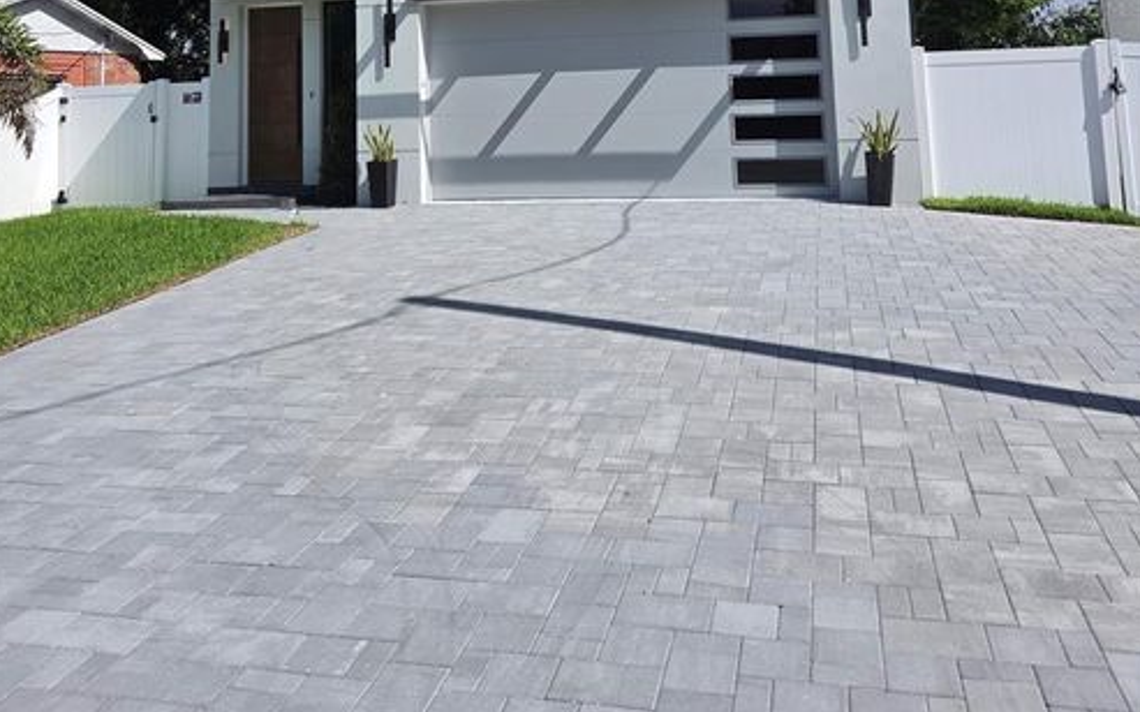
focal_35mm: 33
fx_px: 1025
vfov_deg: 34.9
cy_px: 8
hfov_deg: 58.1
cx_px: 567
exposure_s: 1/5977
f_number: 1.8
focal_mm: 5.4
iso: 80
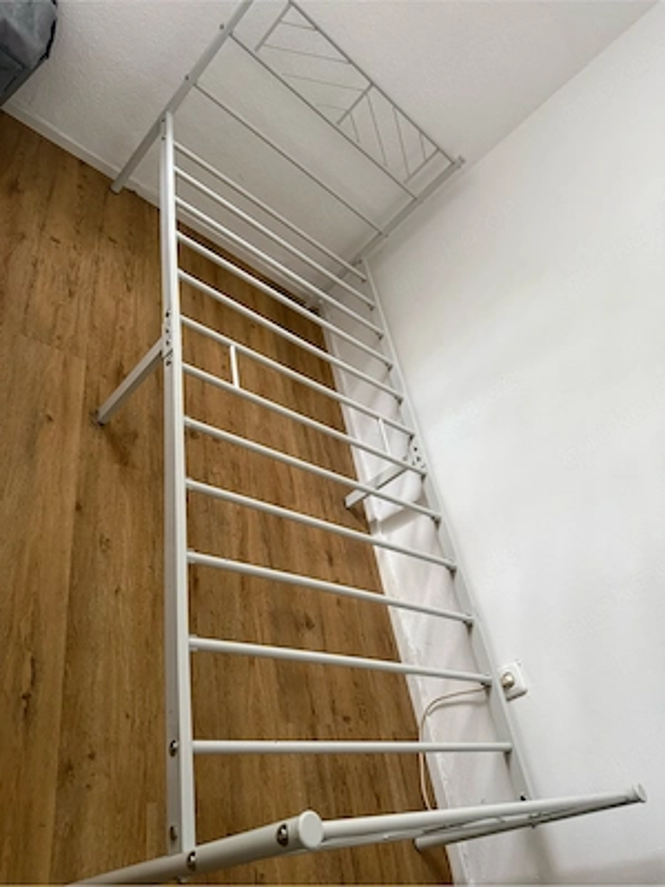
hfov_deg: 56.8
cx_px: 332
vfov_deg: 71.6
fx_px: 615
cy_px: 444
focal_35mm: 24
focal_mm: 6.76
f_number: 1.78
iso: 400
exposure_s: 1/60
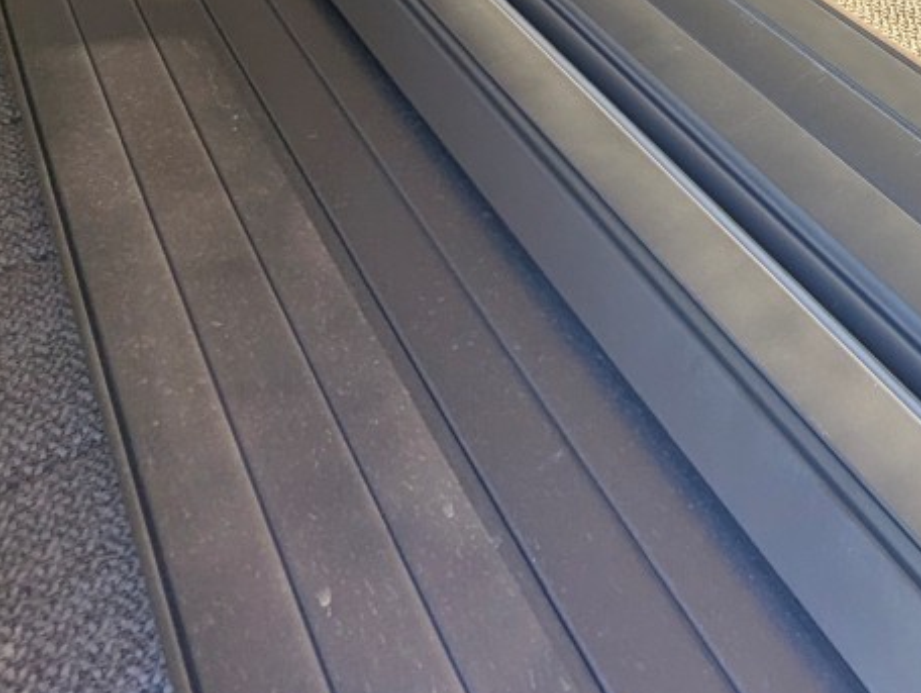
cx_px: 1045
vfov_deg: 25.8
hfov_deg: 33.3
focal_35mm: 49
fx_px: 1305
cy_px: -188
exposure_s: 1/159
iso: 49
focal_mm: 2.35
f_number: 2.2
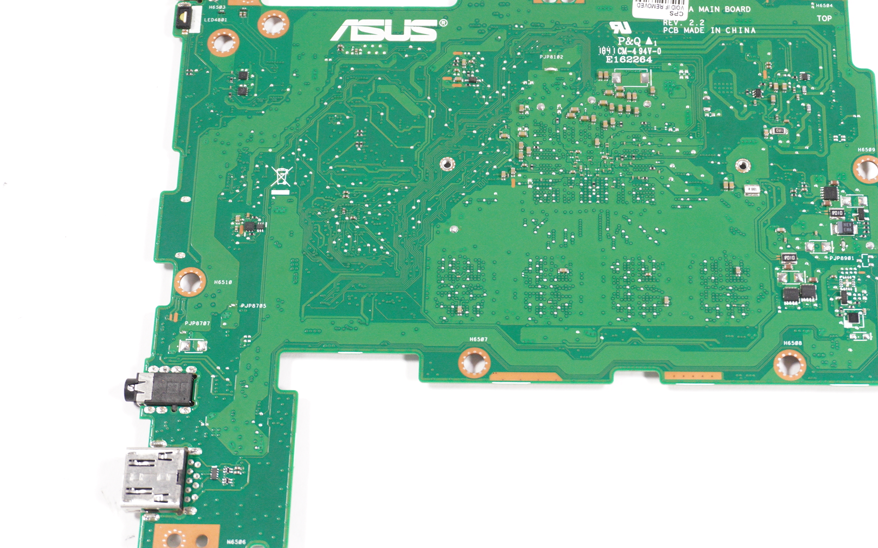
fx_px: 1548
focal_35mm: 65
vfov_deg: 20.1
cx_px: 530
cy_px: 251
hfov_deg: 31.6
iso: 1250
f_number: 5.6
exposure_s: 1/250
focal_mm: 31
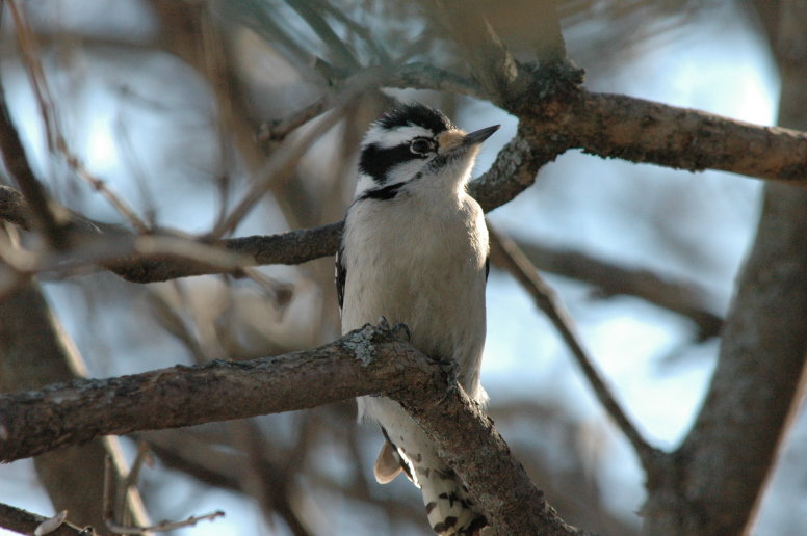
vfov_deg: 1.8
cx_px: 404
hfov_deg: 2.8
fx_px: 16798
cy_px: 268
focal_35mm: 750
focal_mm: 500
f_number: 11
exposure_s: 1/640
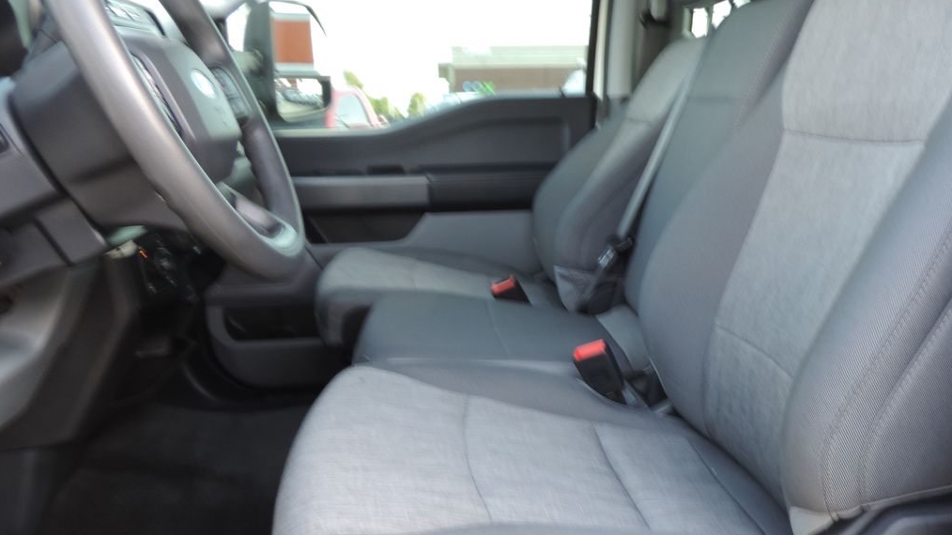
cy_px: 309
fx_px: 833
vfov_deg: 35.5
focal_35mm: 33
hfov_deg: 58.9
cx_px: 583
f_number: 3
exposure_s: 1/30
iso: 125
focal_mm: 4.3
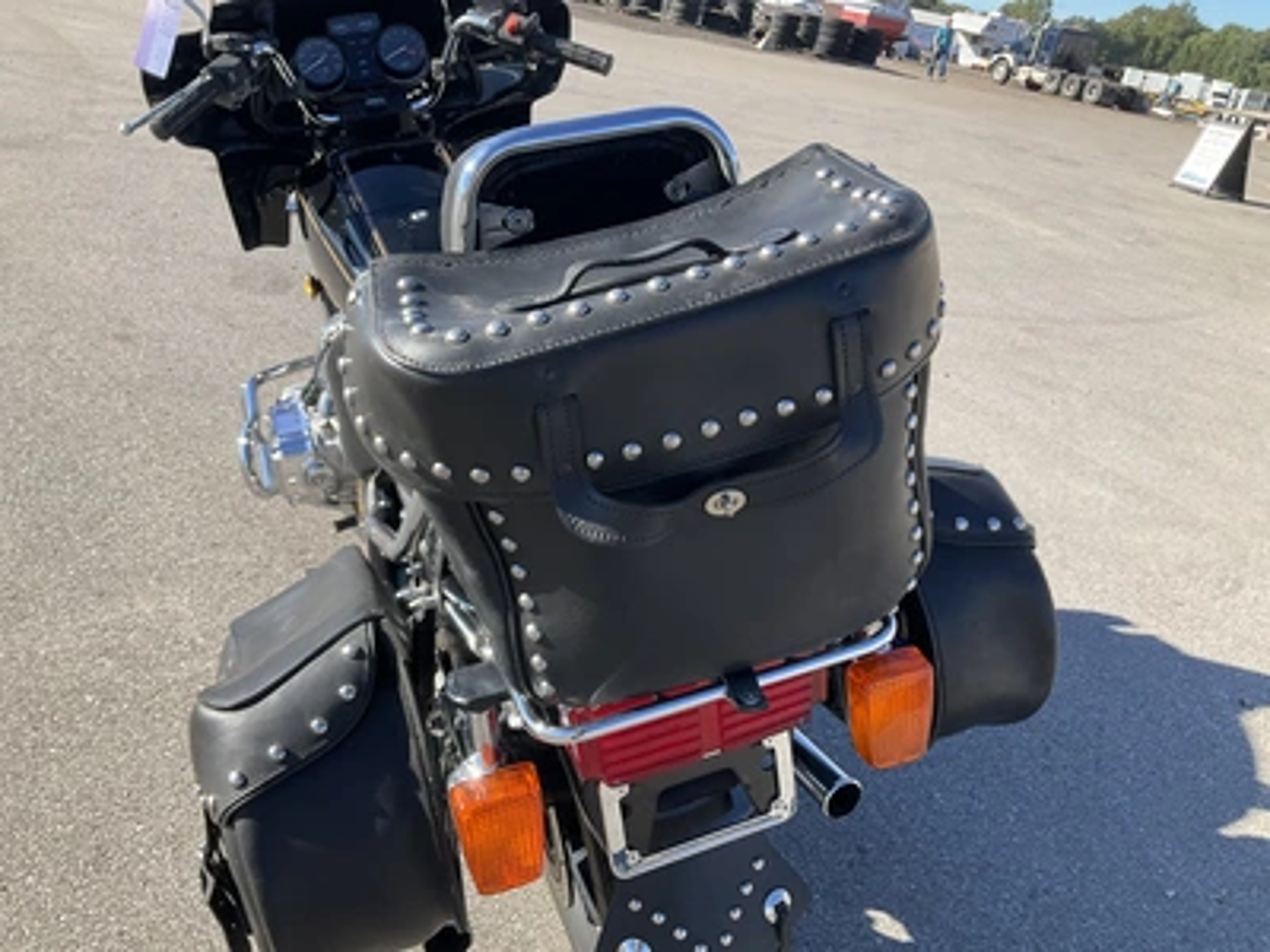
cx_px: 635
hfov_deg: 61.7
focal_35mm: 29
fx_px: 1064
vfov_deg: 48.2
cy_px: 476
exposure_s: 1/635
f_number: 1.8
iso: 25
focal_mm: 3
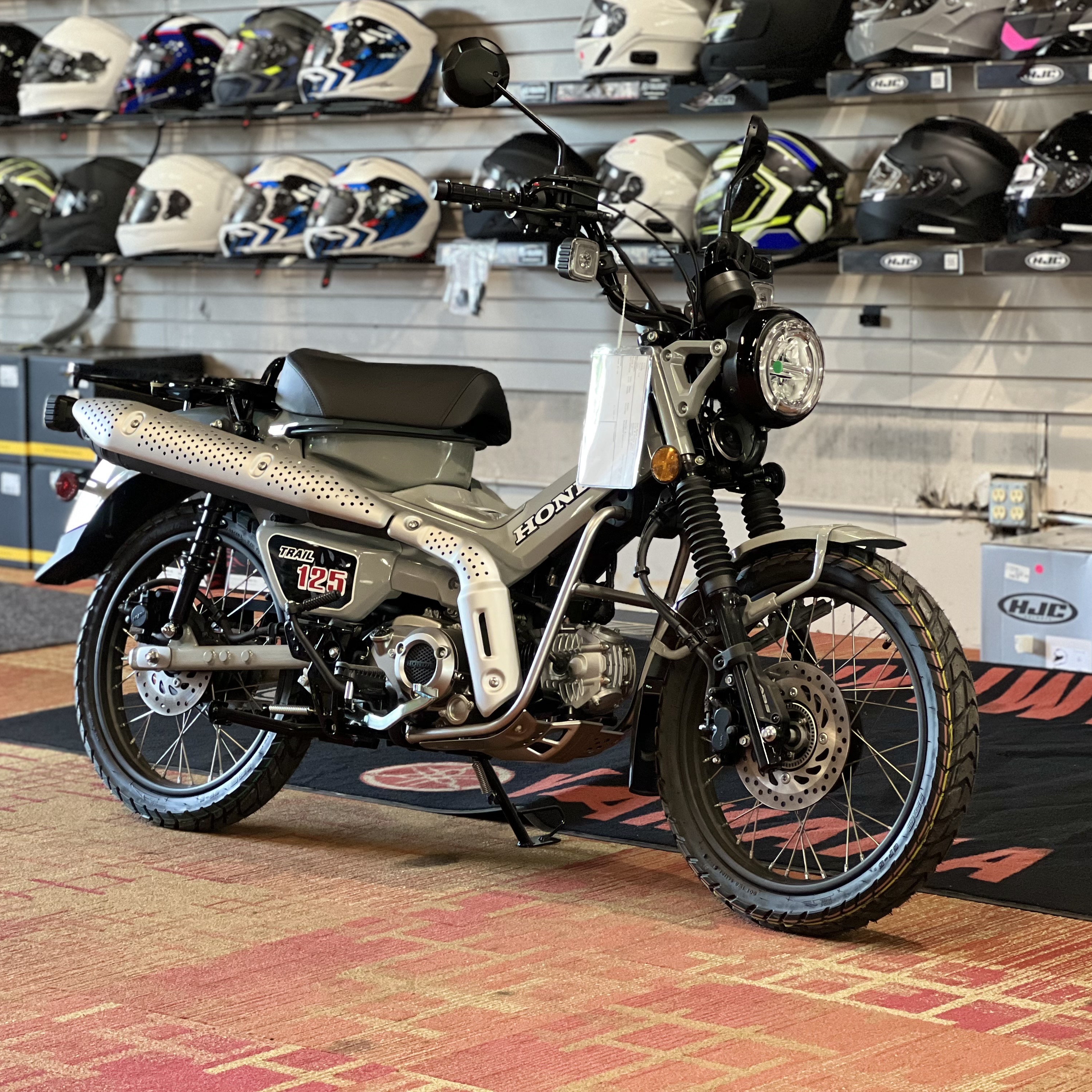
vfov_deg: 19.1
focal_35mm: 91
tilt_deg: -7.6
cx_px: 494
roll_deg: +1.0
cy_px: 545
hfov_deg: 19.1
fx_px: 3248
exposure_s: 1/40
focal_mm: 9
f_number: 2.8
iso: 320
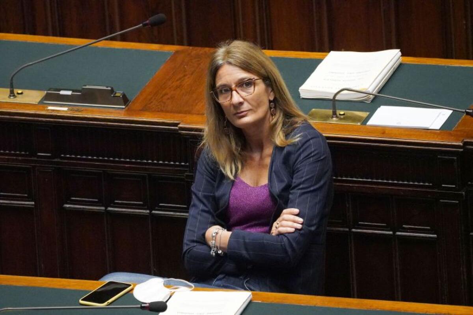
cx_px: 236
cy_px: 158
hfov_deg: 3.4
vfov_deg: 2.3
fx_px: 7883
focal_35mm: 600
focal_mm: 400
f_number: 5.6
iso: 12800
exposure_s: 1/160
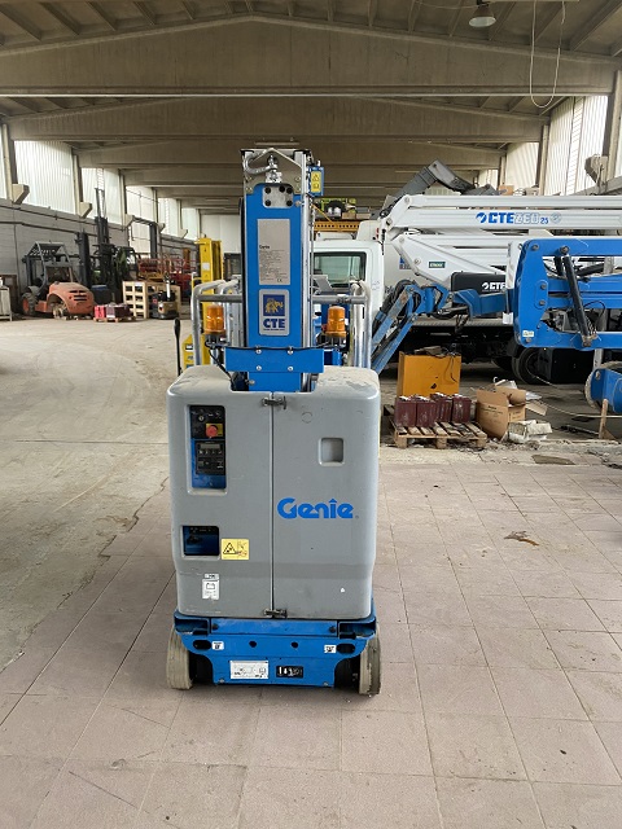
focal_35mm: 26
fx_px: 623
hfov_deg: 53.1
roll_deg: -0.1
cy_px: 414
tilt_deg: -12.0
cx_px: 311
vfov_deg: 67.3
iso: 125
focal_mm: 4.25
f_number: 1.8
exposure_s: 1/71
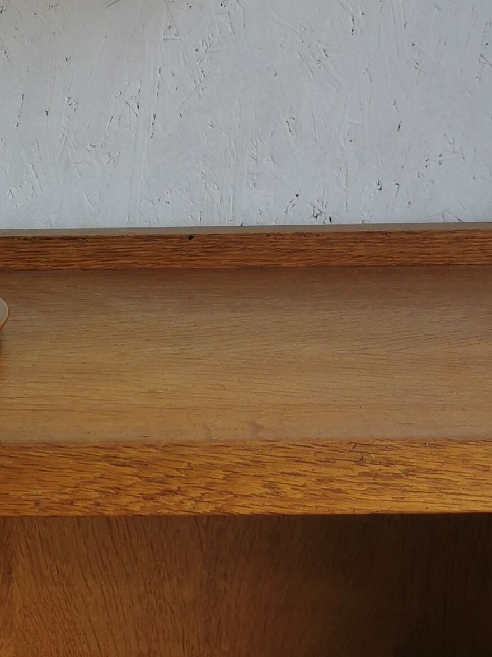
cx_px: 14
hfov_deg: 17.2
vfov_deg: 23.3
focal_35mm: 84
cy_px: 345
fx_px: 1593
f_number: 1.8
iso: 50
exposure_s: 1/326
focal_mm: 5.58
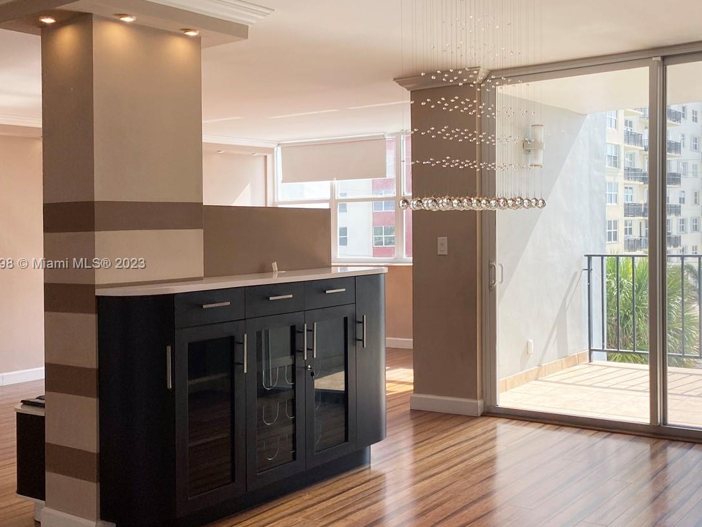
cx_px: 453
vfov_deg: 37.7
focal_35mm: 38
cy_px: 264
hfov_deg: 48.4
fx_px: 771
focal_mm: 4.25
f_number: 1.8
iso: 32
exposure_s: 1/373
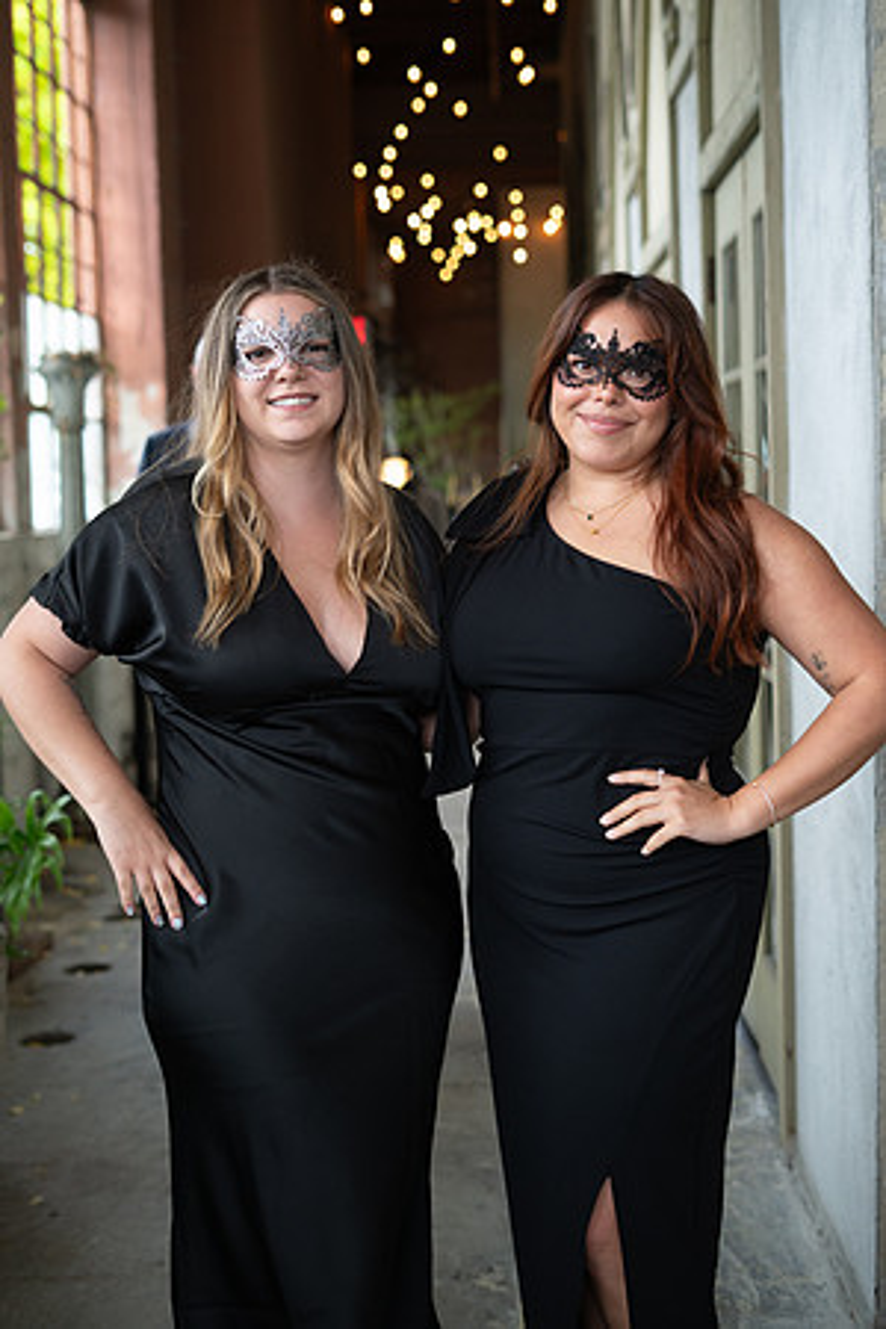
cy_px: 664
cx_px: 443
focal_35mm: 50
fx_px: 1846
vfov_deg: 39.6
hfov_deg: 27.0
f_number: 2.8
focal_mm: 50
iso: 400
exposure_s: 1/100
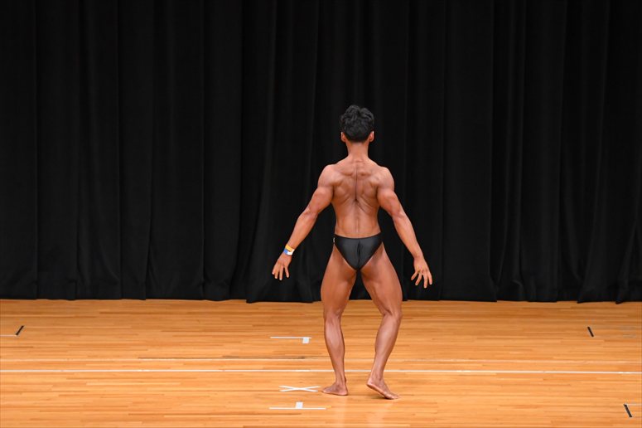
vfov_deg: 6.8
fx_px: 3601
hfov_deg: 10.2
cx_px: 321
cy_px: 214
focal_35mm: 202
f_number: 5.6
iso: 4000
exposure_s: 1/400
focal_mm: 135
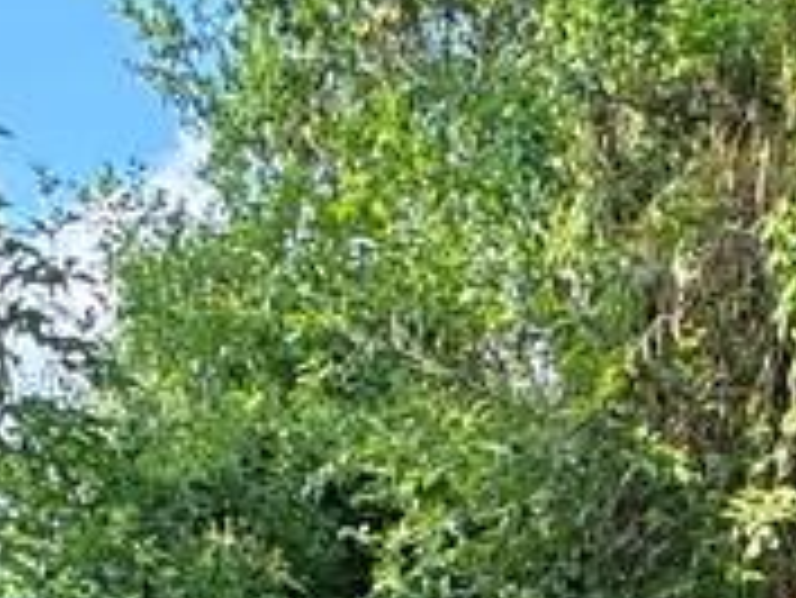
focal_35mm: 81
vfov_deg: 12.4
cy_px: 1605
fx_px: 1864
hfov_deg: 23.7
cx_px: 643
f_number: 2.2
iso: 40
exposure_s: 1/394
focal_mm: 2.22
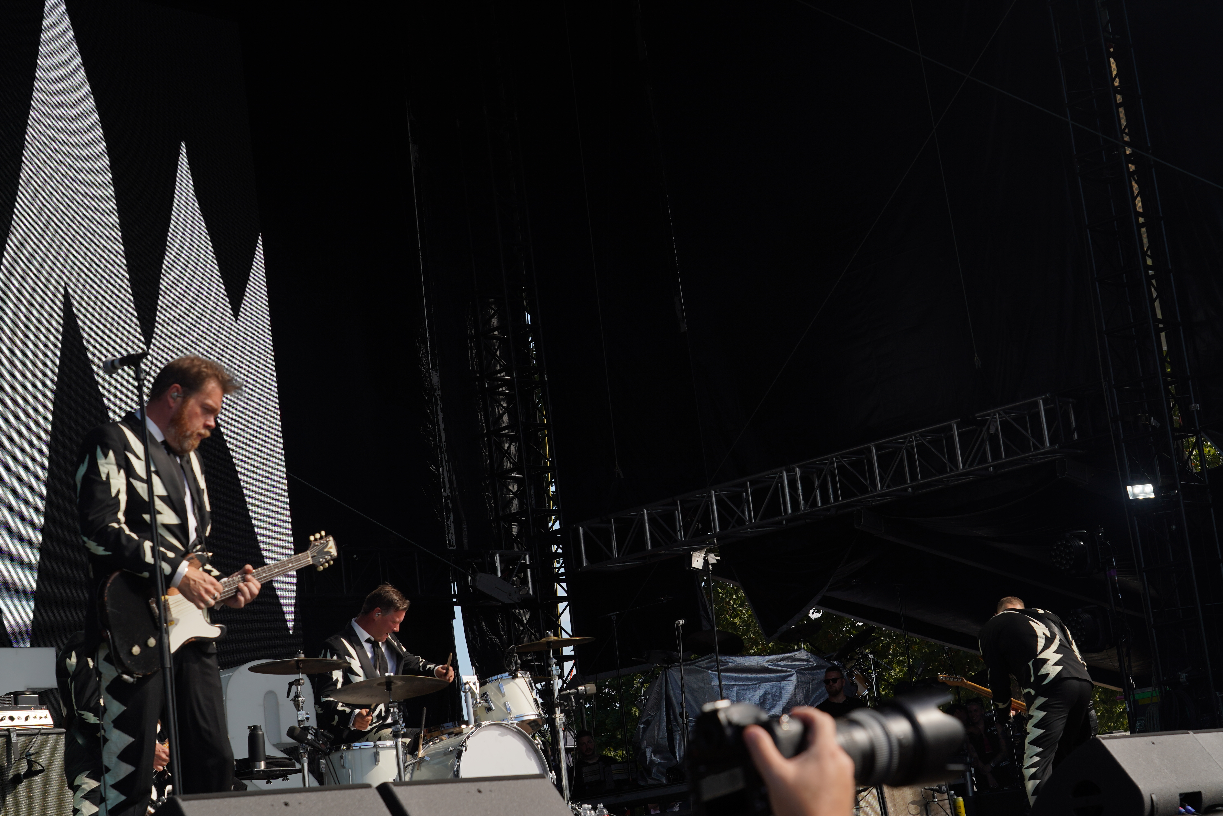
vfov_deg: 20.9
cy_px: 408
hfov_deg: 31.0
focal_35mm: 65
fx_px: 2208
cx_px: 612
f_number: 8
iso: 100
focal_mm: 65
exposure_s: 1/320
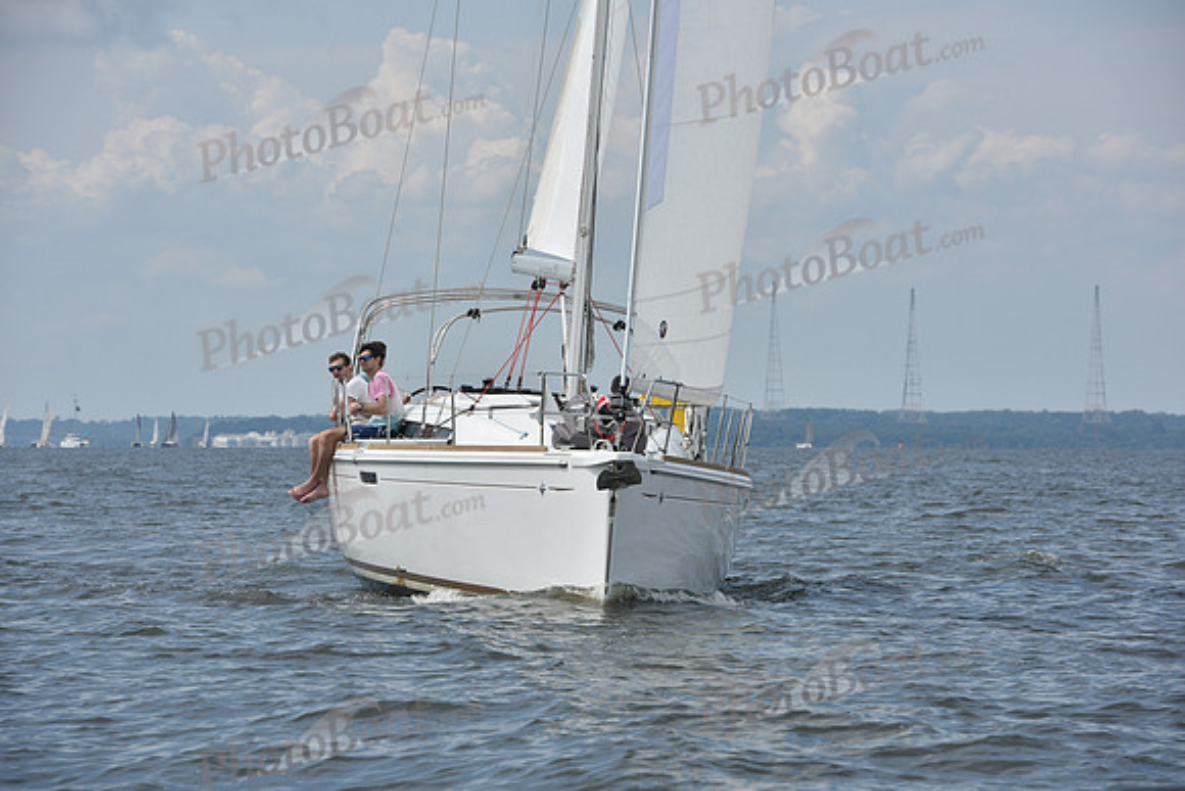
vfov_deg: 7.2
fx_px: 6255
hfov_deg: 10.8
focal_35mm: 190
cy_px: 396
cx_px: 592
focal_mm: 190
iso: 320
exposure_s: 1/1250
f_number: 10
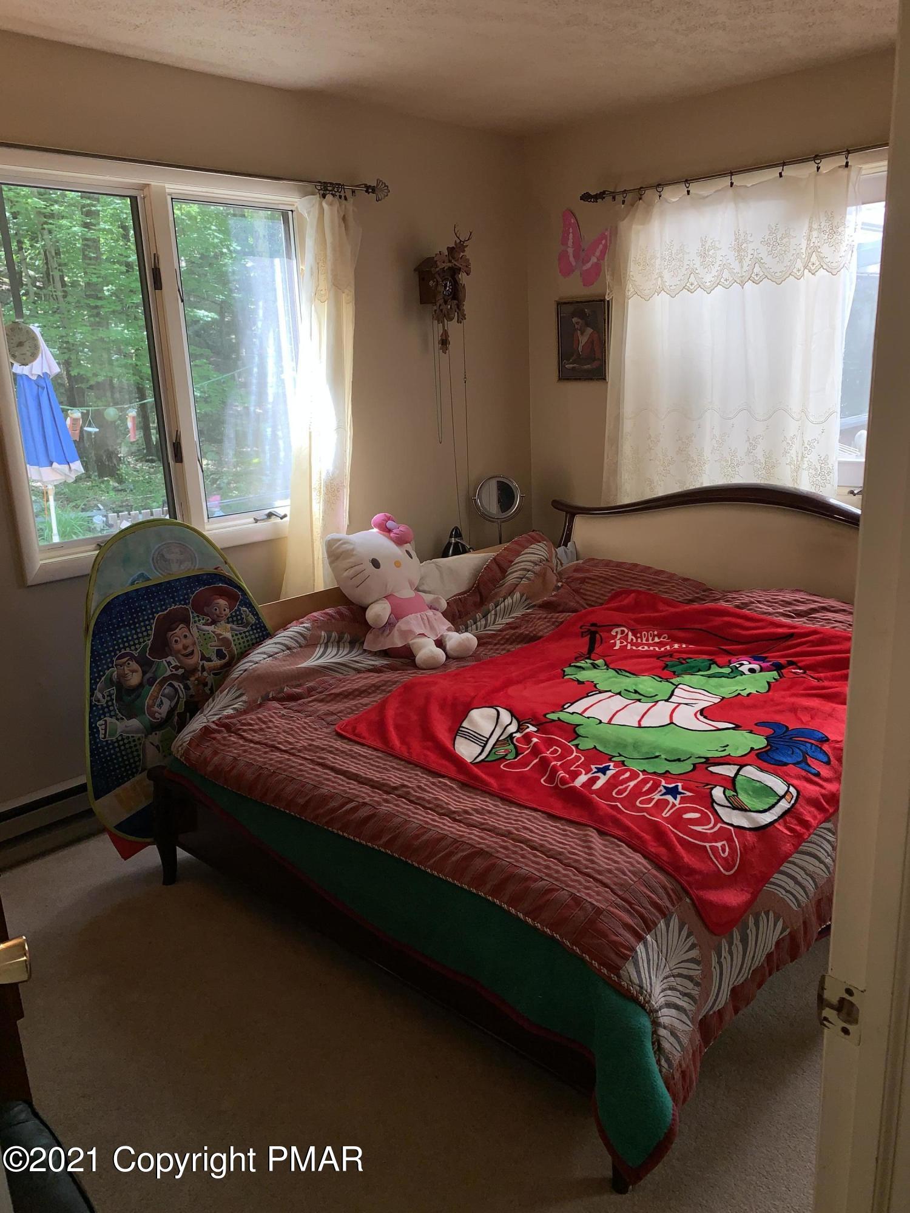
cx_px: 455
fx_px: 911
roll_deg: +3.0
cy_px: 606
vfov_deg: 67.3
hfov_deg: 53.1
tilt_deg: -13.8
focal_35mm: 26
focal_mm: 4.25
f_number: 1.8
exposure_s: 1/64
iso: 25
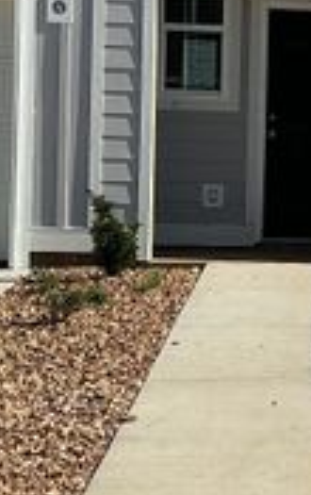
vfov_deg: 17.8
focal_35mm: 117
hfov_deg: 10.6
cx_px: 540
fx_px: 1580
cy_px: 174
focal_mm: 3
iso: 25
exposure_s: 1/2801
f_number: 1.8
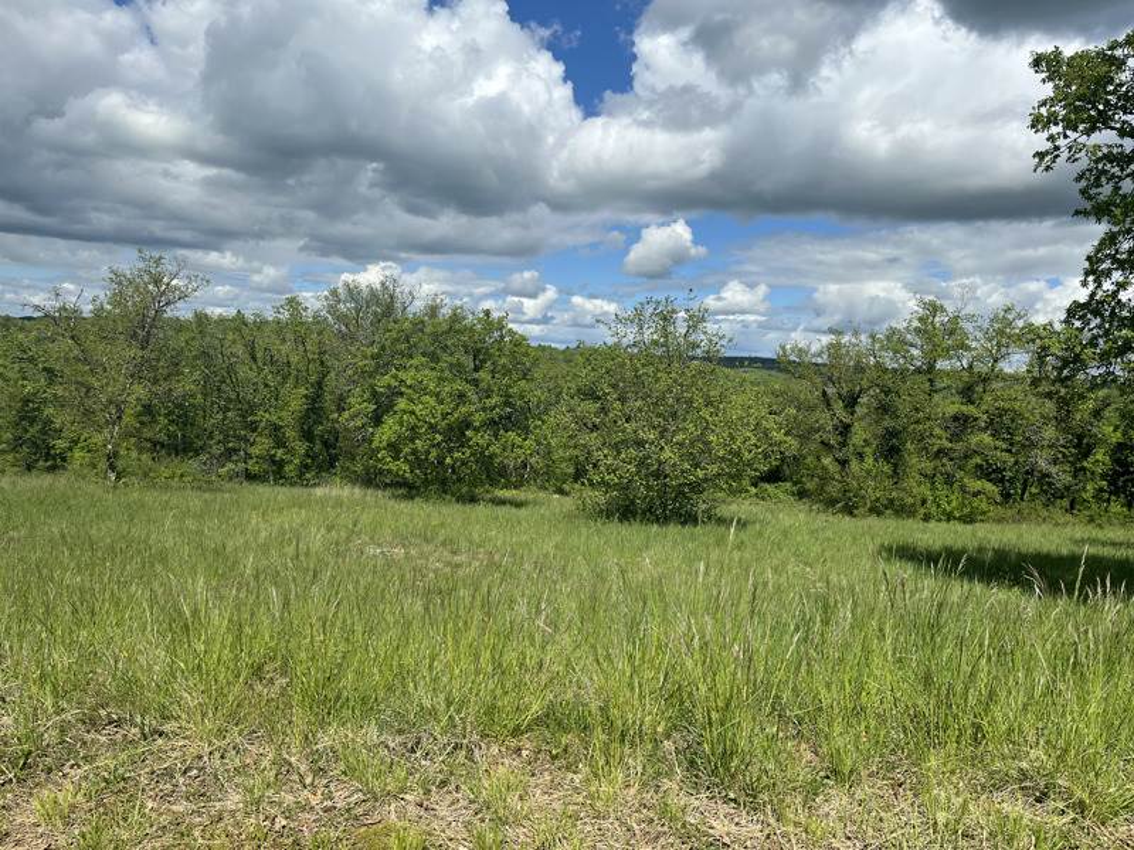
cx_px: 567
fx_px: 852
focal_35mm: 26
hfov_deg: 67.3
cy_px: 425
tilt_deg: -5.5
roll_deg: -4.2
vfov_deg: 53.1
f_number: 1.6
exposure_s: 1/5076
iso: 50
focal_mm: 5.1
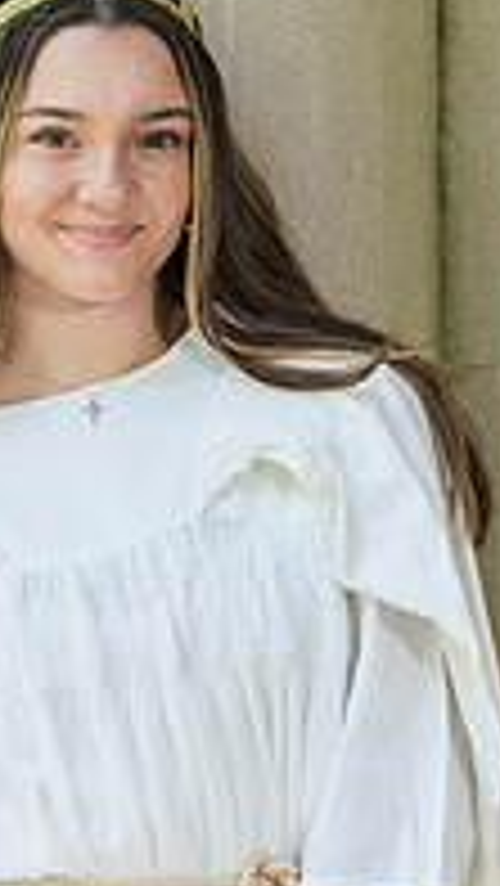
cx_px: 14
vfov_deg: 7.2
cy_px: 441
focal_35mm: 299
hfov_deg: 4.1
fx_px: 7038
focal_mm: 125
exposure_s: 1/125
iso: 320
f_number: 3.5
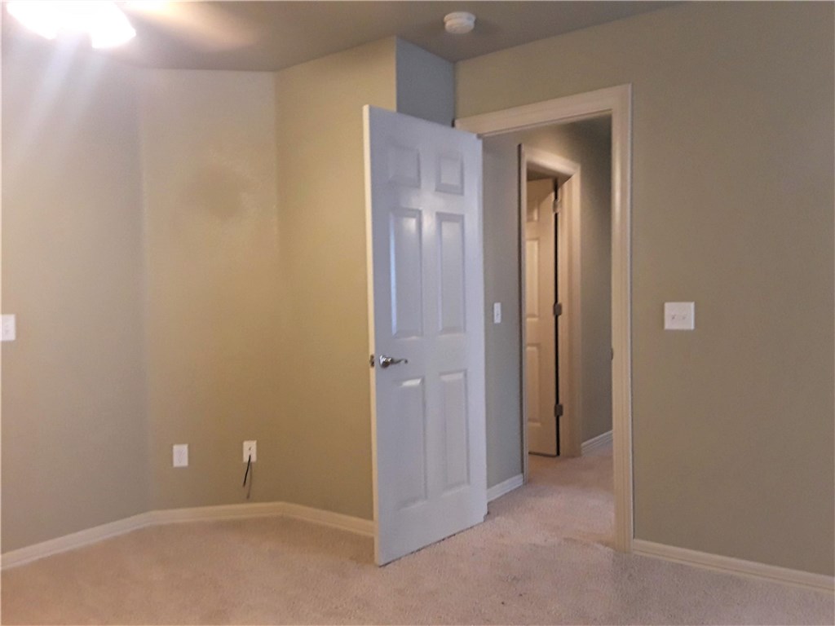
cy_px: 313
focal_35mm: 28
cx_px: 418
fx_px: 675
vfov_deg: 49.7
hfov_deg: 63.4
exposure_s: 1/30
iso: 200
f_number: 1.9
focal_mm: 2.9
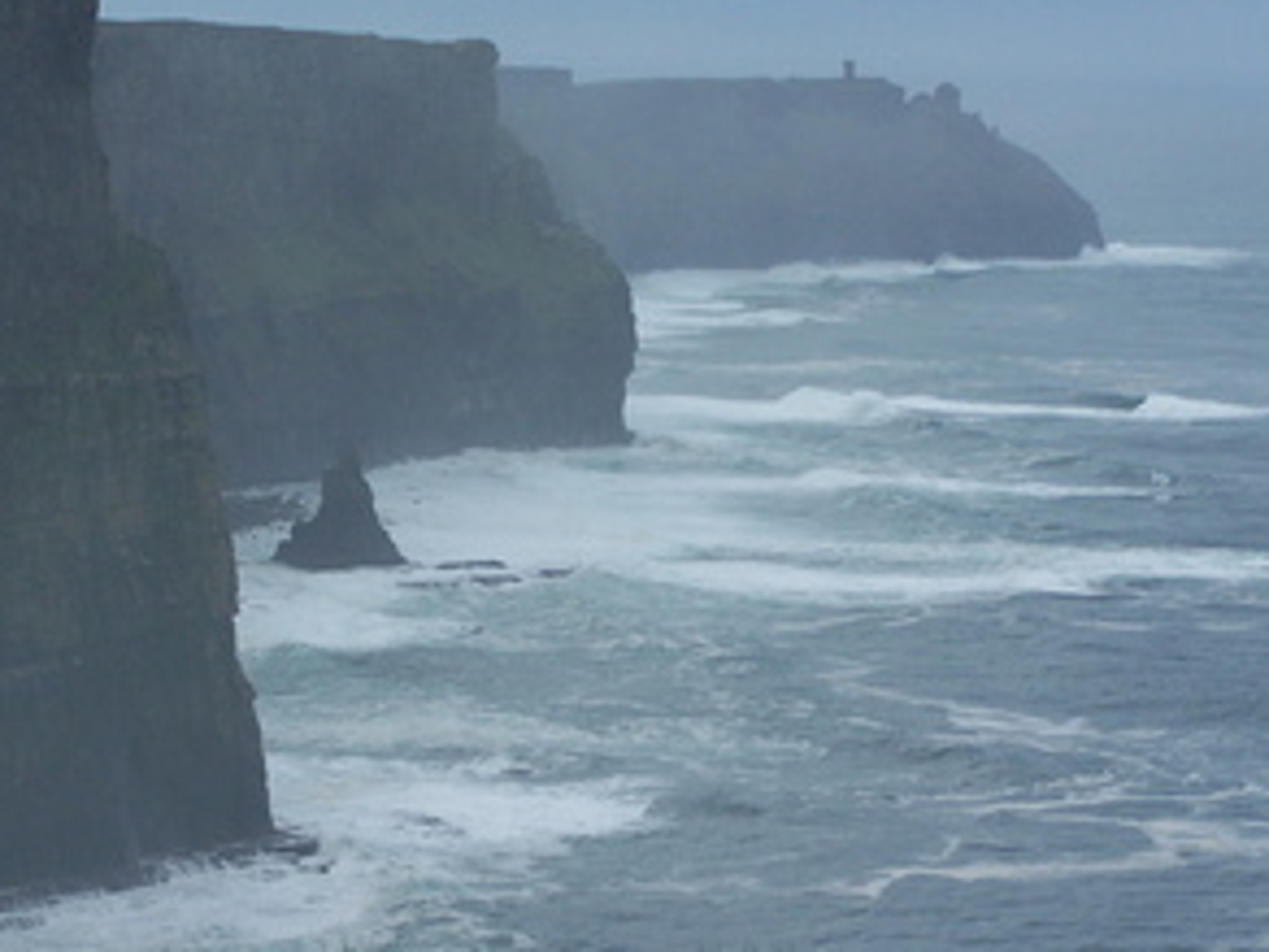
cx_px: 595
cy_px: 439
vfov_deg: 10.7
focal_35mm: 139
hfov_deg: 14.2
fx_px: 5096
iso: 80
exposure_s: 1/500
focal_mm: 15.6
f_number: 3.2
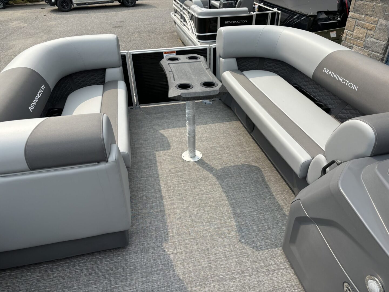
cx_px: 194
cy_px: 146
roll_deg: +0.7
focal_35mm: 26
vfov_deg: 53.1
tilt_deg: -32.5
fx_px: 292
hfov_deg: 67.3
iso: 50
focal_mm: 5.96
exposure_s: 1/1984
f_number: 1.6
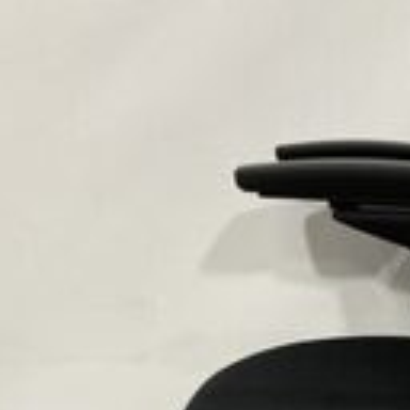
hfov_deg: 16.9
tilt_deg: -14.7
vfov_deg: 16.9
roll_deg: -0.2
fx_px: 1340
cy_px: 437
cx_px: 429
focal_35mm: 100
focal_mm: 3
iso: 125
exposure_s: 1/60
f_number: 1.8
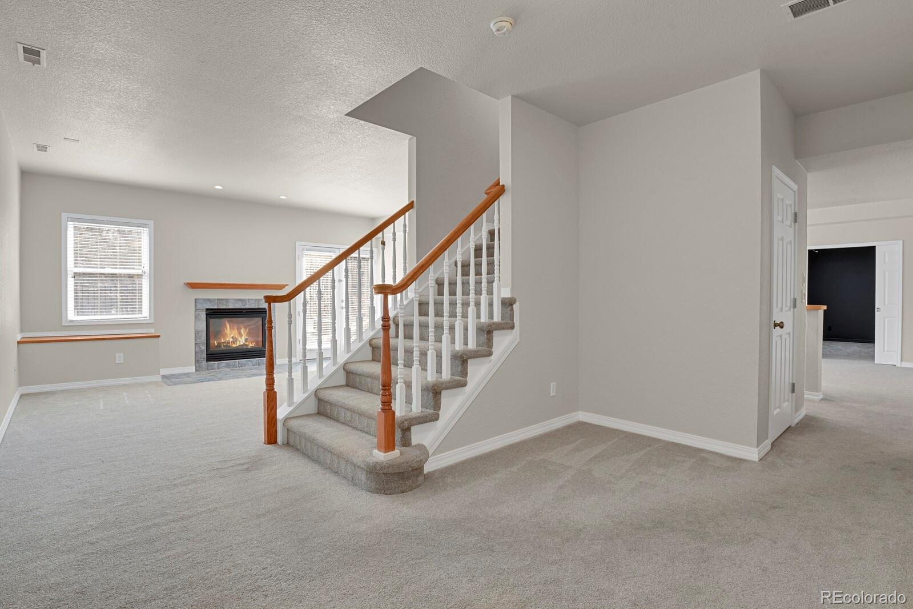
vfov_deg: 70.4
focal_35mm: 17
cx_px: 456
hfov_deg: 93.3
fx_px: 431
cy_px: 304
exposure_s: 1.3
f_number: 8
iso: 250
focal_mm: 17
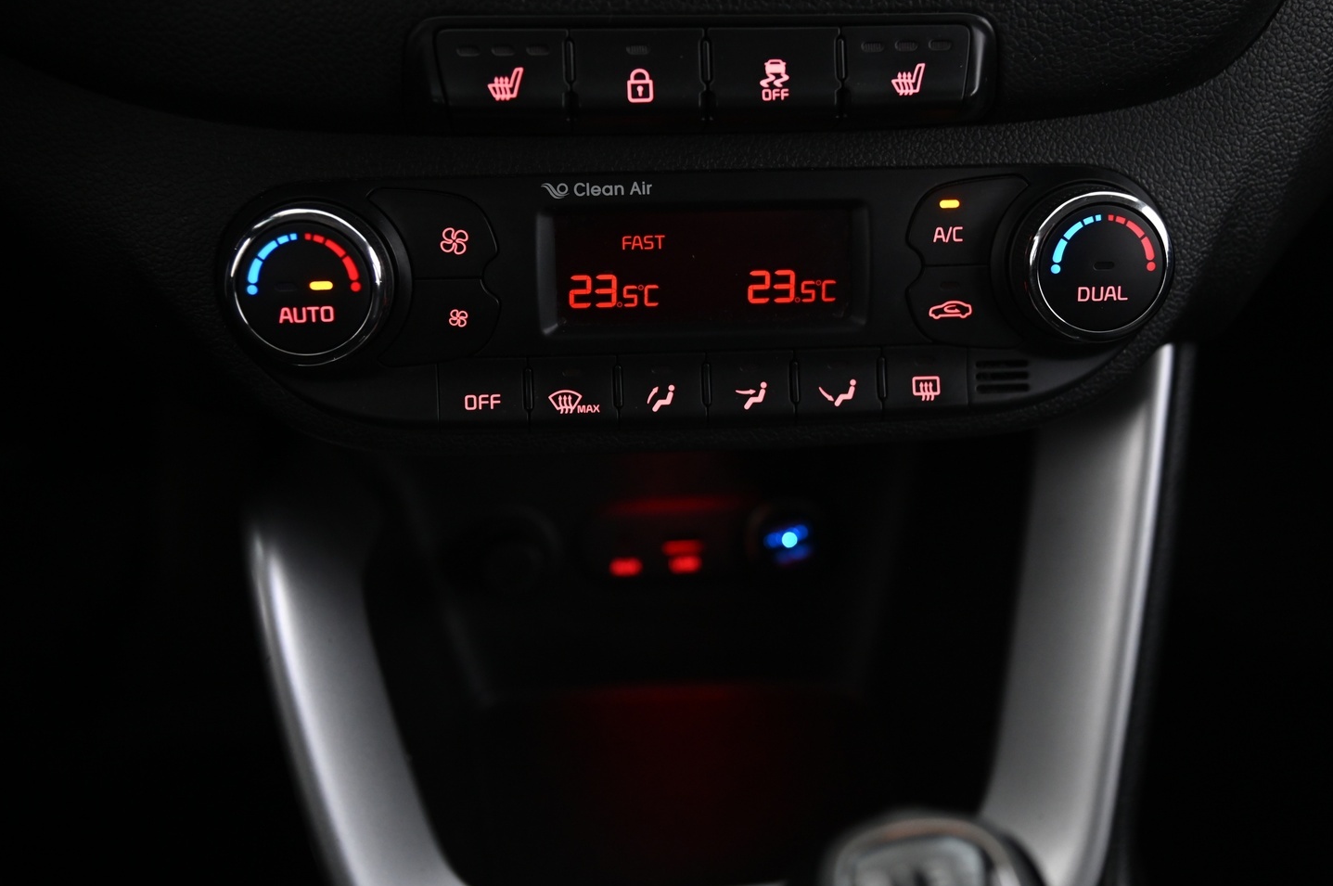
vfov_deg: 25.9
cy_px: 420
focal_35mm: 52
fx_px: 1923
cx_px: 700
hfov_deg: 38.2
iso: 2000
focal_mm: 46
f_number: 4
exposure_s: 1/13
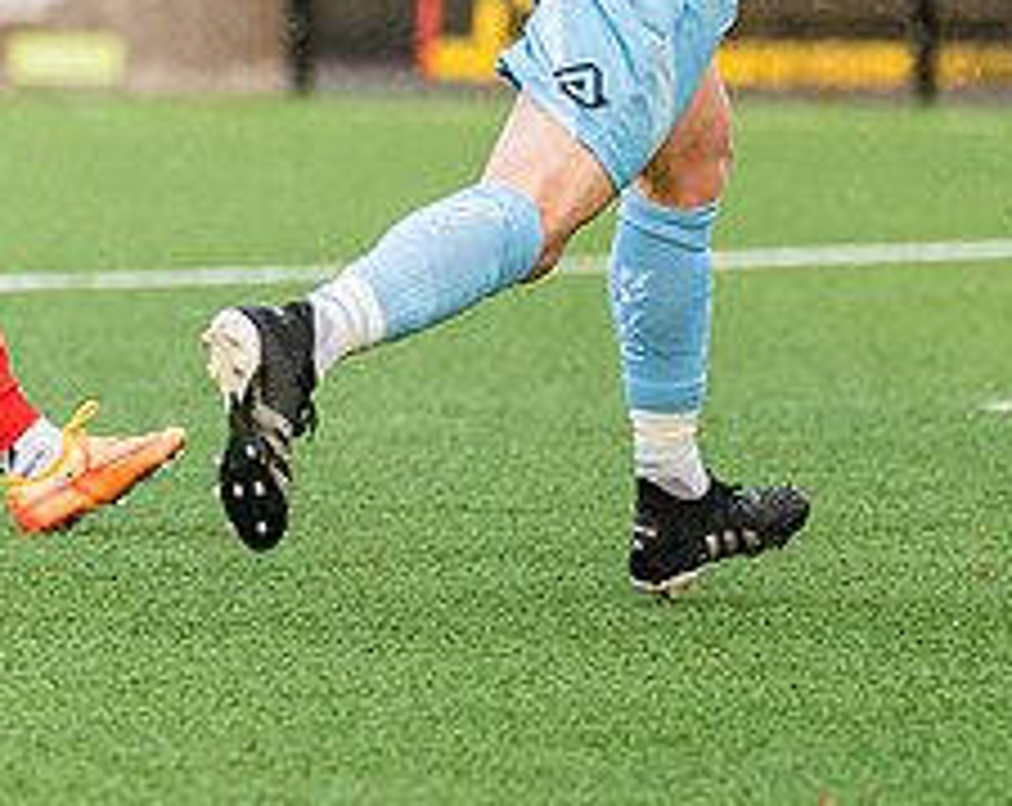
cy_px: -155
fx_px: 19695
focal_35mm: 659
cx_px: -473
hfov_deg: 2.9
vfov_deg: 2.3
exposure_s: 1/1250
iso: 1000
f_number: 2.8
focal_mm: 170
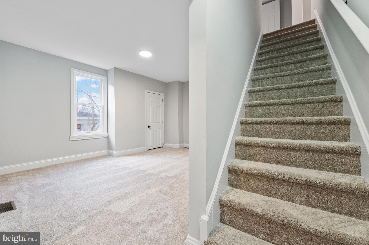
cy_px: 122
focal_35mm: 14
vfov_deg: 81.1
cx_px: 184
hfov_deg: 104.3
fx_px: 143
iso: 1600
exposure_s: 1/25
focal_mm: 14
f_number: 8
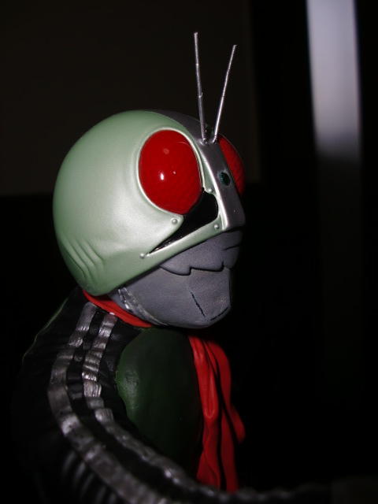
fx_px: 524
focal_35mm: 36
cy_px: 252
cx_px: 189
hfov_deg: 39.7
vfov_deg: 51.4
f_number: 7.9
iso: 64
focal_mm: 6.3
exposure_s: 1/50
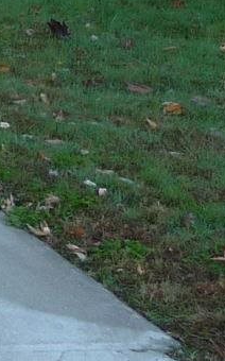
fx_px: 1759
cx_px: -669
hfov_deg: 6.1
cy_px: -174
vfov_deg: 11.3
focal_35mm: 179
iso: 100
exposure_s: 1/100
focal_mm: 4.7
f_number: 3.3
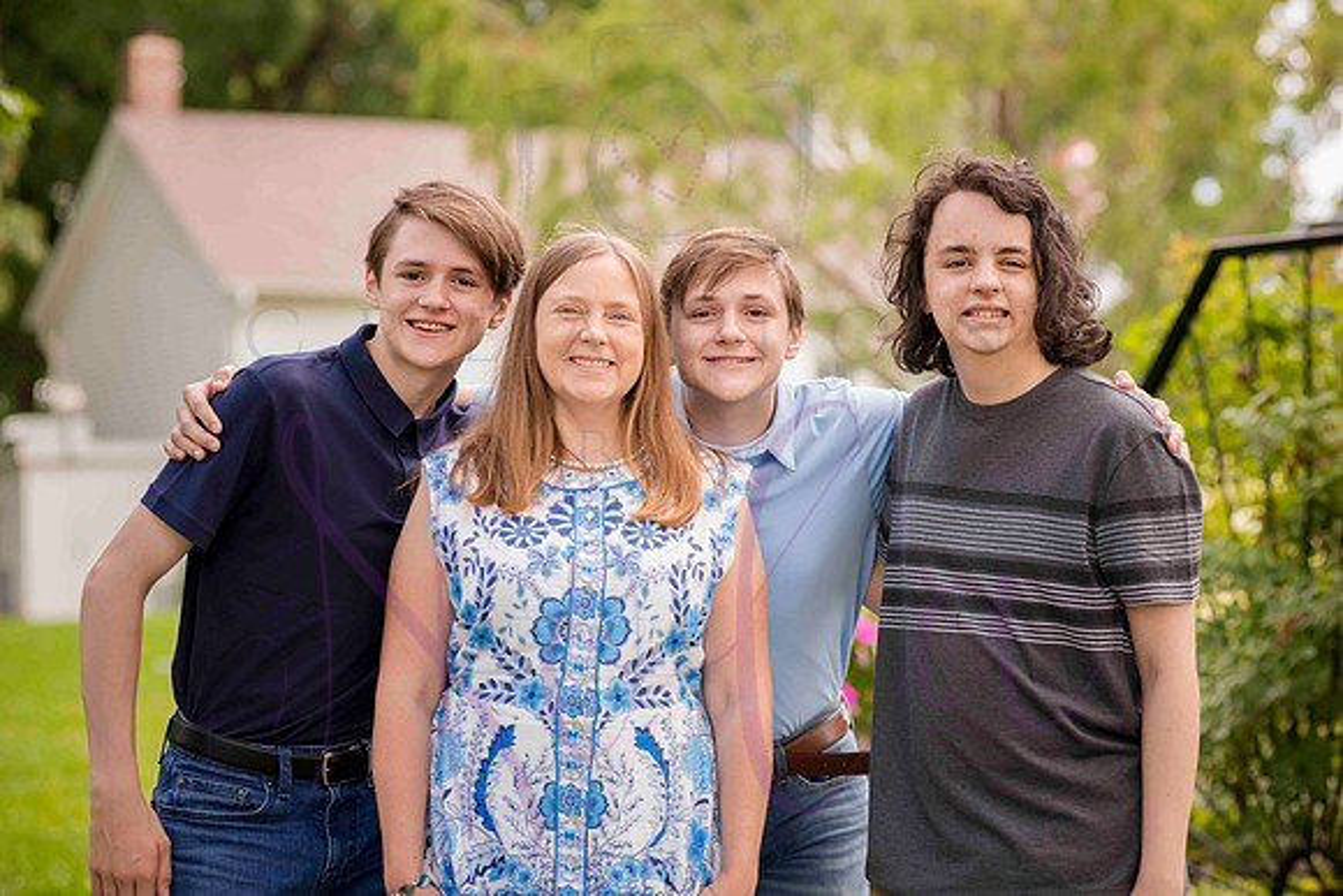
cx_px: 731
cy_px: 408
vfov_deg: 11.2
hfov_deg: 16.8
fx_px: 4550
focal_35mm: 122
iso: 400
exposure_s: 1/320
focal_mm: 112
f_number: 4.5
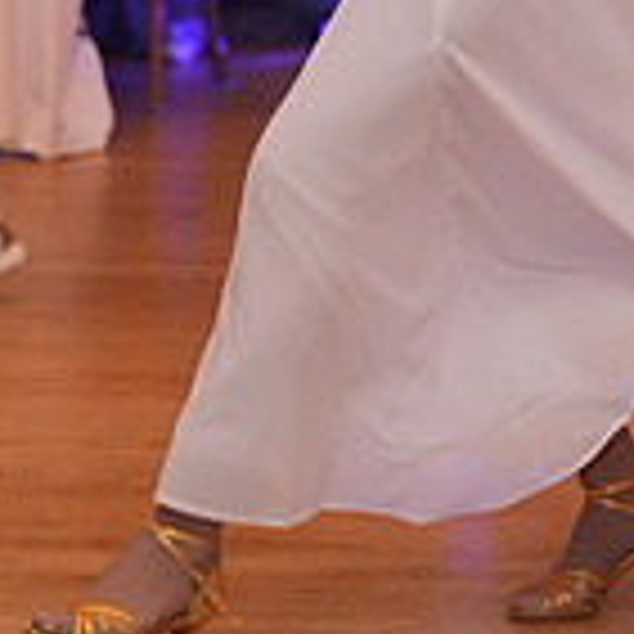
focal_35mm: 175
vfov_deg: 9.7
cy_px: -279
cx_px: 542
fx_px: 3626
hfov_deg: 10.0
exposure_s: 1/250
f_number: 2
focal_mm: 50
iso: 5000
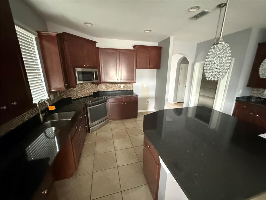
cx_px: 133
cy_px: 100
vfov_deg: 85.7
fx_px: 108
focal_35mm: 14
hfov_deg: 102.1
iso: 1250
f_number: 2.2
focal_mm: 2.22
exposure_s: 1/53
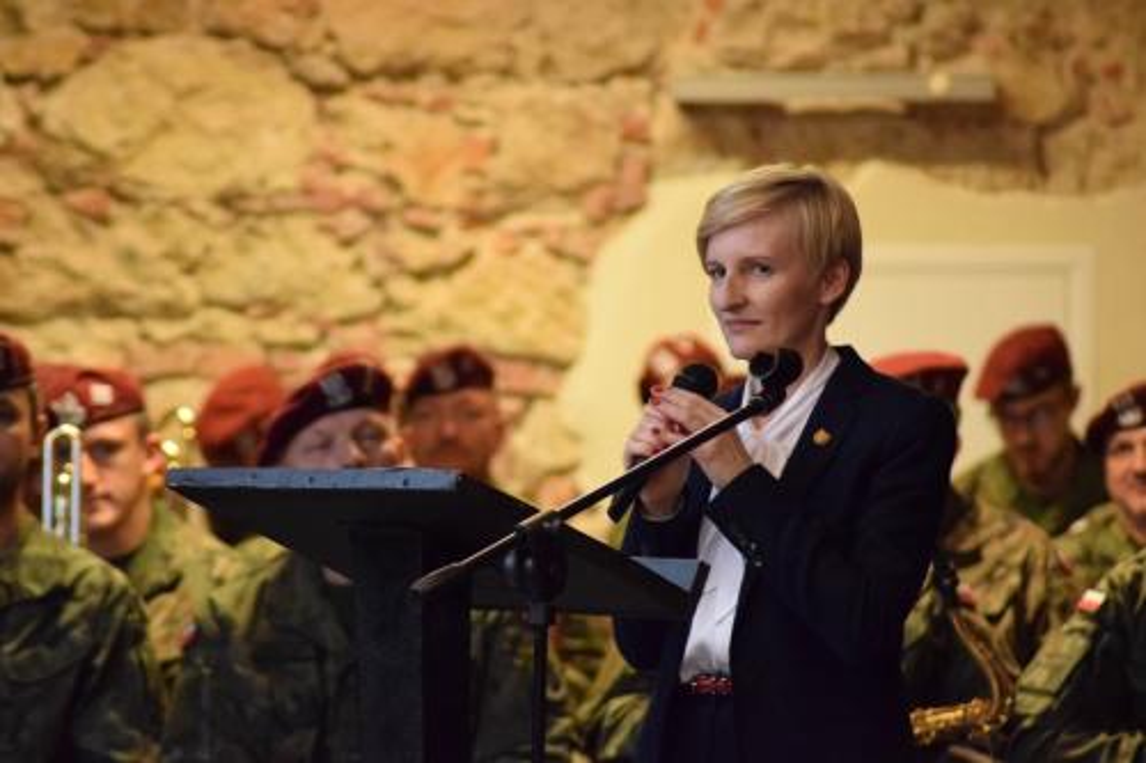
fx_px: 7876
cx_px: 573
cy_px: 382
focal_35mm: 248
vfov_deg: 5.5
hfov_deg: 8.3
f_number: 4.5
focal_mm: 165
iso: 6400
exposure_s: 1/250
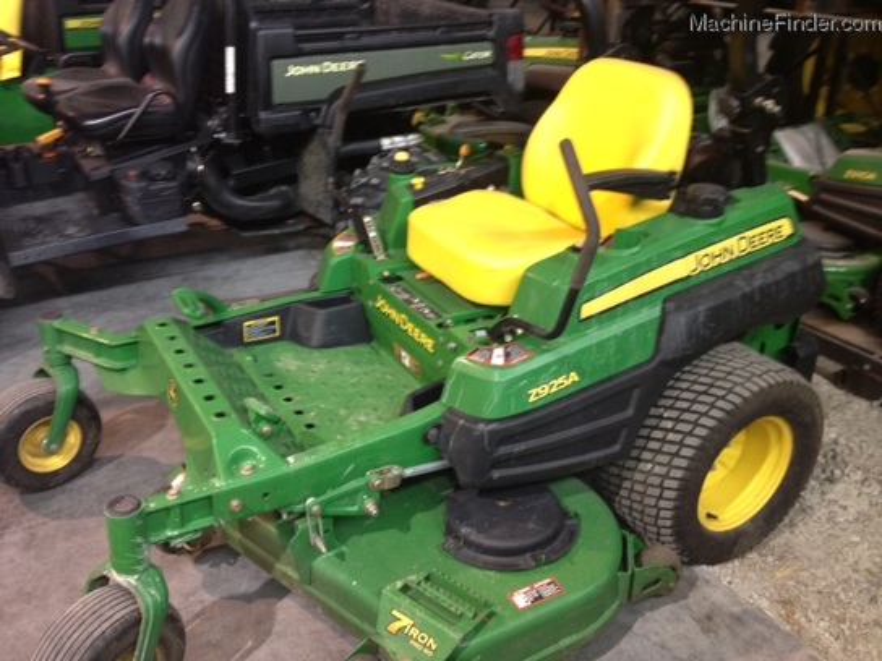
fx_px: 892
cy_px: 330
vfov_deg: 40.7
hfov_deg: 52.6
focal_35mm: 35
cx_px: 441
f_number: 2.4
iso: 160
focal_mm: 4.28
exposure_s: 1/20
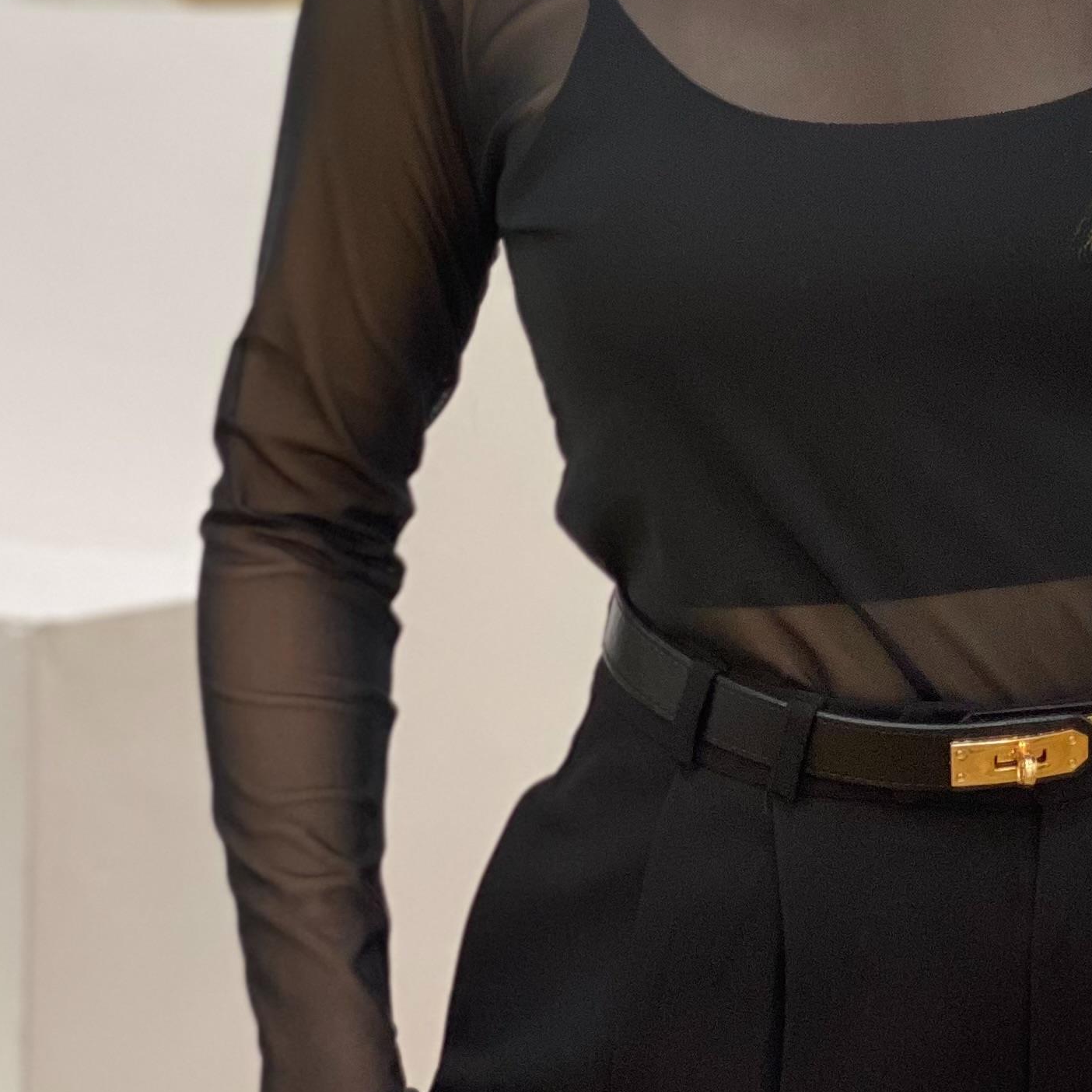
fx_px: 4711
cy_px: -86
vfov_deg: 13.0
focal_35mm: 132
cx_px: 948
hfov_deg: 13.1
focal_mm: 6
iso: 100
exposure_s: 1/100
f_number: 2
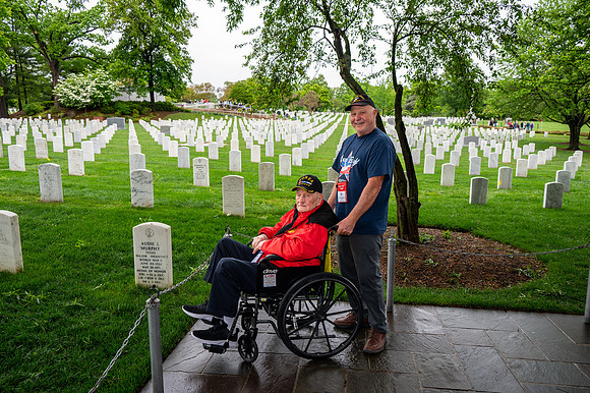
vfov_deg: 46.4
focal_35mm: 28
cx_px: 295
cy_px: 196
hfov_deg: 65.5
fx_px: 459
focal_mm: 28
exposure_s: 1/100
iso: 250
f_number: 6.3
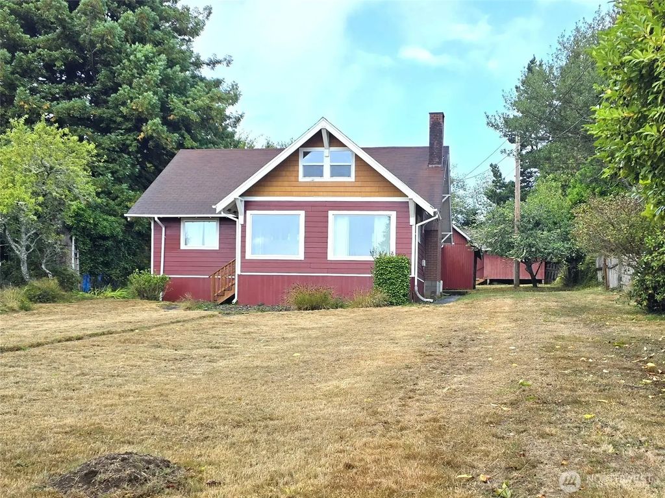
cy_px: 249
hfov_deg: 73.9
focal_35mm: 23
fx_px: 442
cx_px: 332
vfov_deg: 58.9
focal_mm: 6.3
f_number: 1.7
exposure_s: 1/256
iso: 12
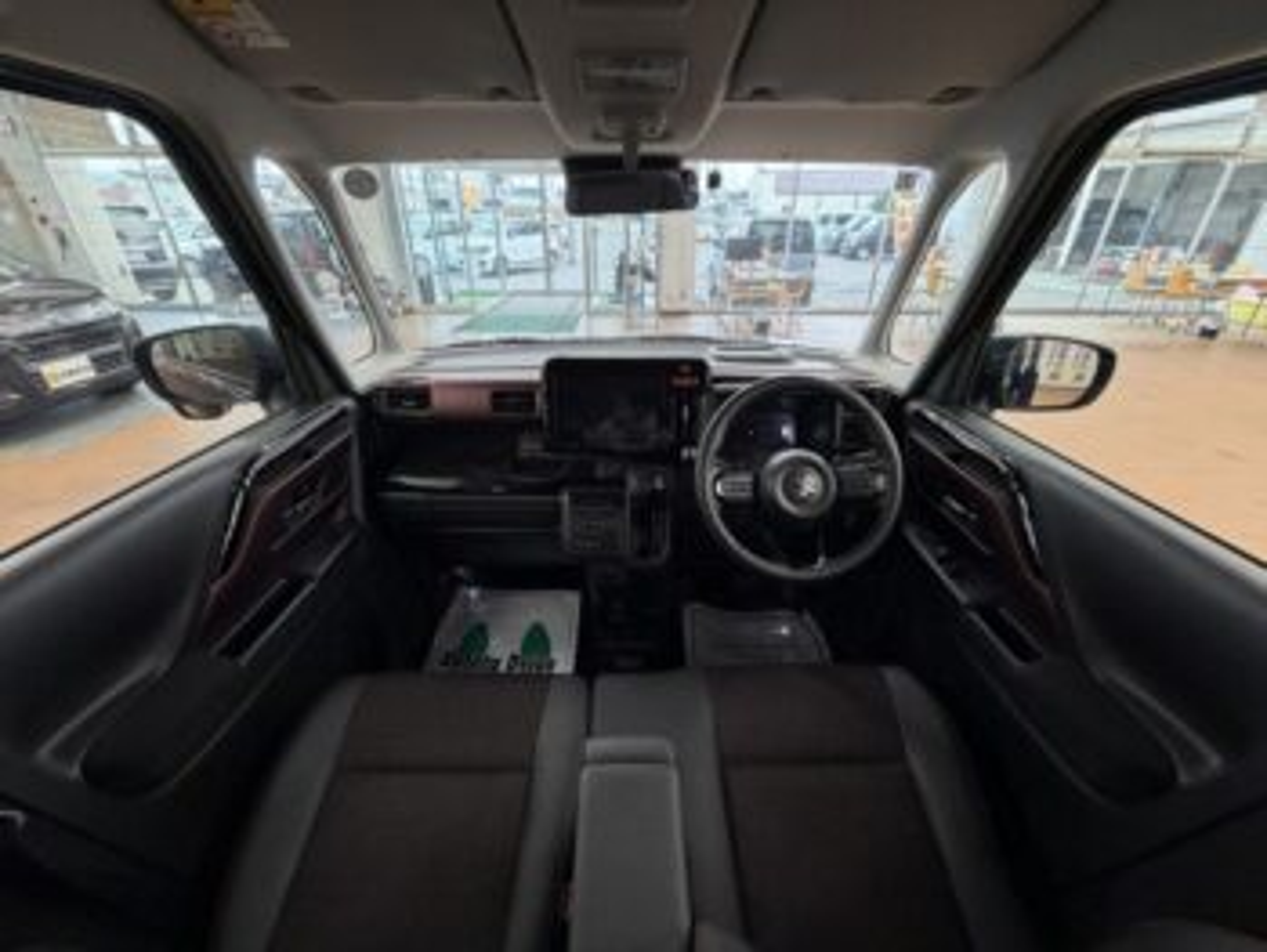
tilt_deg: -26.6
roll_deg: +0.6
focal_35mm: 14
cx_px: 634
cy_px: 476
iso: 200
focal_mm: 2.22
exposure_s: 1/50
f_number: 2.2
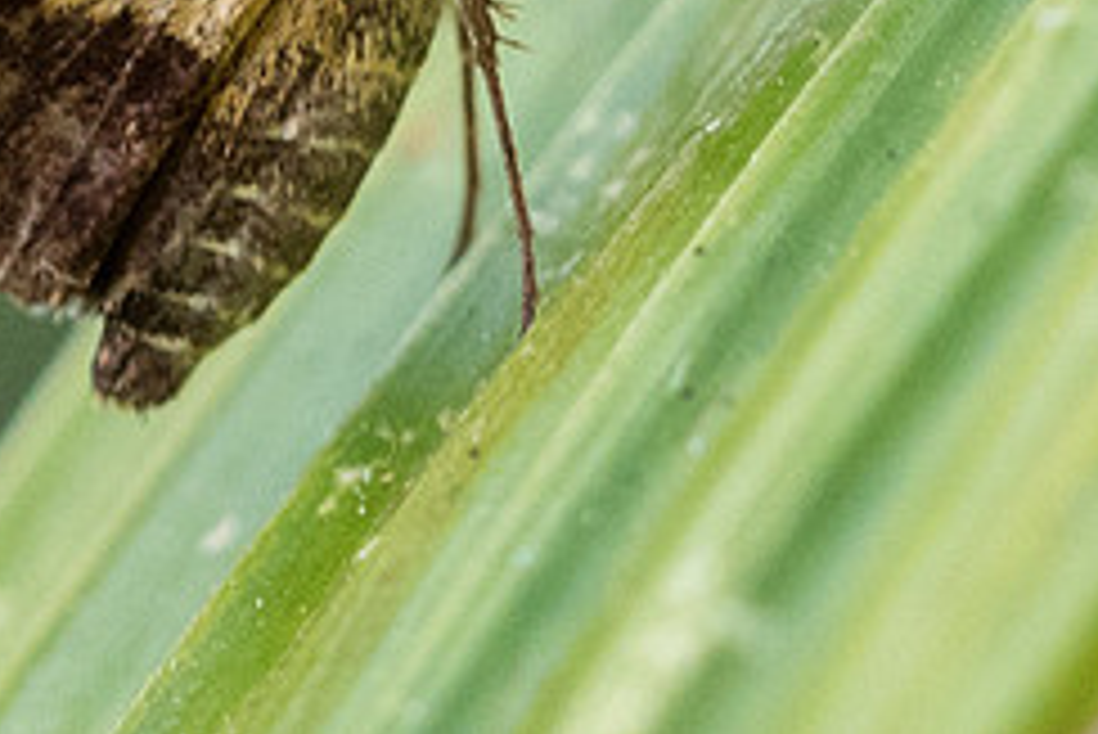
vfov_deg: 0.9
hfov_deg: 1.4
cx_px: 458
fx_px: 45684
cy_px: 43
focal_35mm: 1497
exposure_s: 1/500
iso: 800
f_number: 5
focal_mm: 150
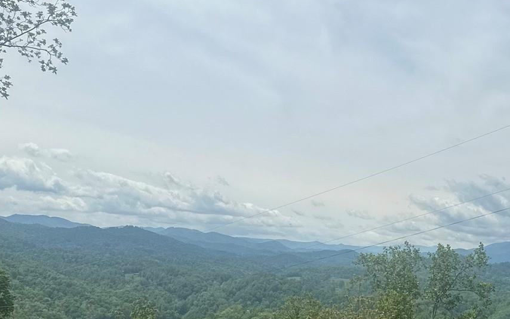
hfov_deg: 32.3
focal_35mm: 61
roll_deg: -4.2
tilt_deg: +0.8
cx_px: 425
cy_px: 253
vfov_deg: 21.1
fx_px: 848
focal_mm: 6.86
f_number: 1.78
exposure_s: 1/10753
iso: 80
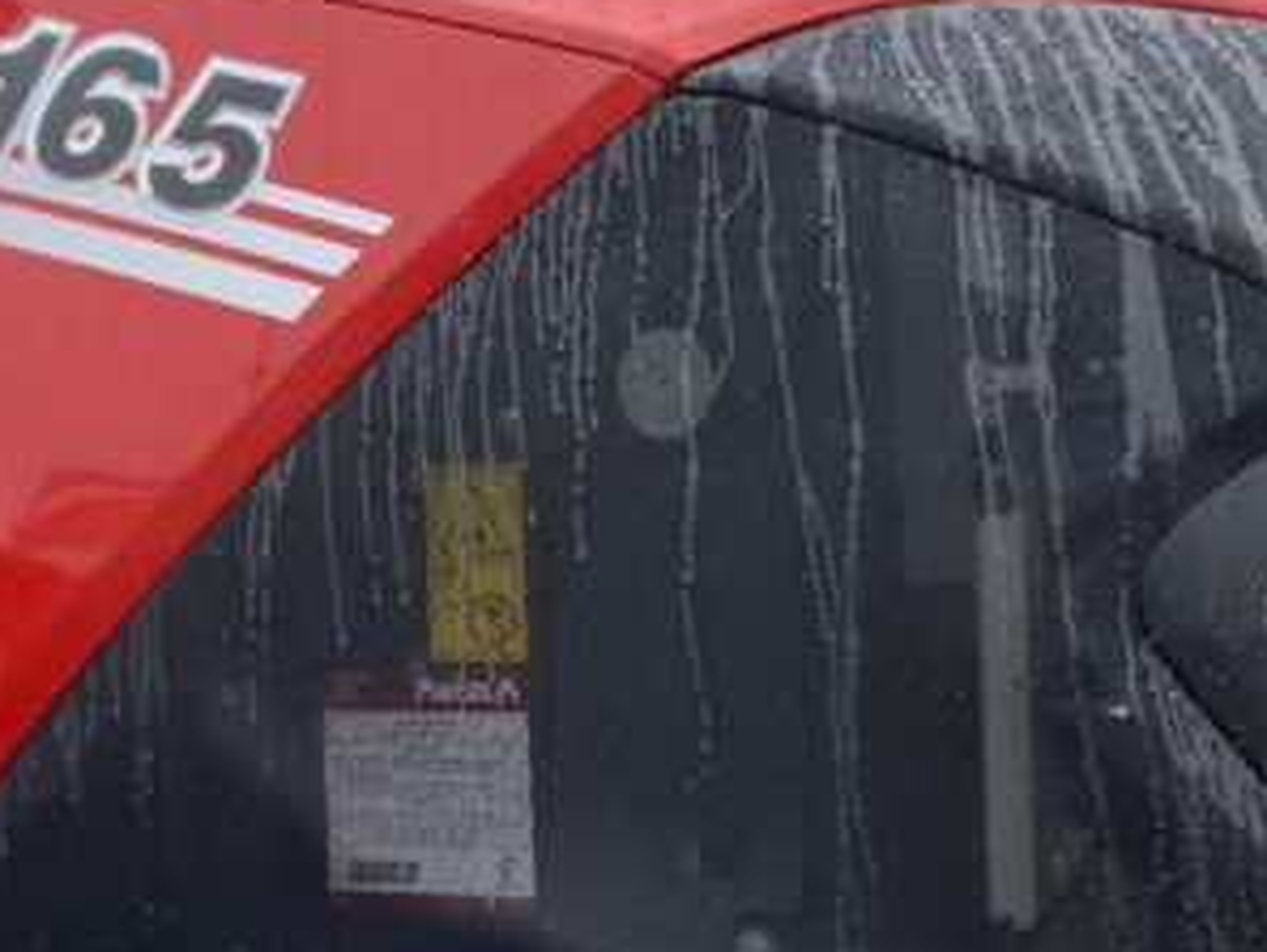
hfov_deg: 19.6
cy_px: 555
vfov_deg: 14.8
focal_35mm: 100
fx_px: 3662
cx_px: 529
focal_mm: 3
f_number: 1.8
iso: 16
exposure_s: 1/122
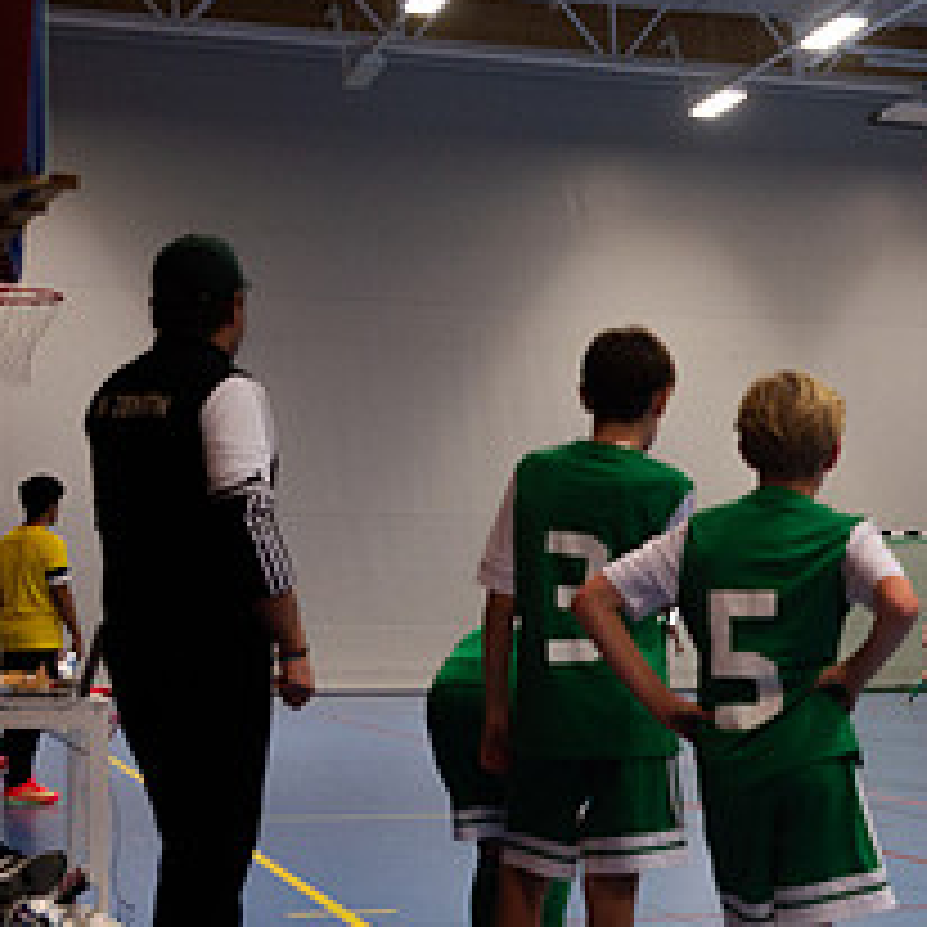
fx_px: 2818
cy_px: 585
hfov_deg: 17.7
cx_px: 1143
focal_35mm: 93
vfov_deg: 18.6
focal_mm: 38
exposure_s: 1/400
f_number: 3.5
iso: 1000
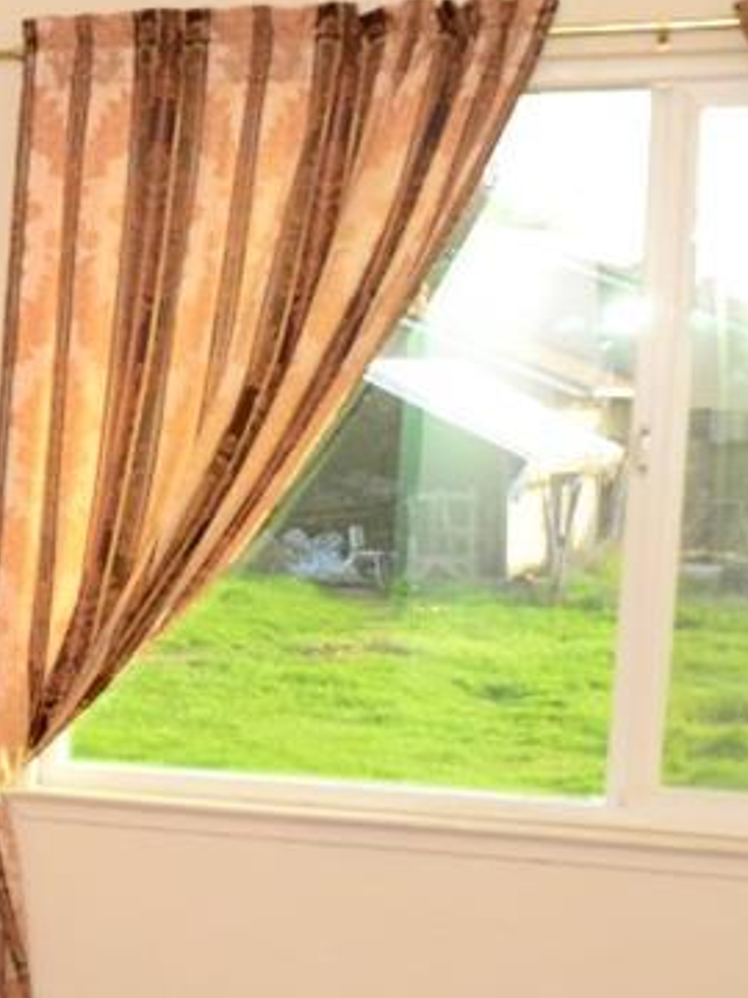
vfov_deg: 23.2
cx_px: -928
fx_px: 2420
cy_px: 674
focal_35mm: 84
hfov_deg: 13.7
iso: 400
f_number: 5.6
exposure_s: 1/160
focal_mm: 14
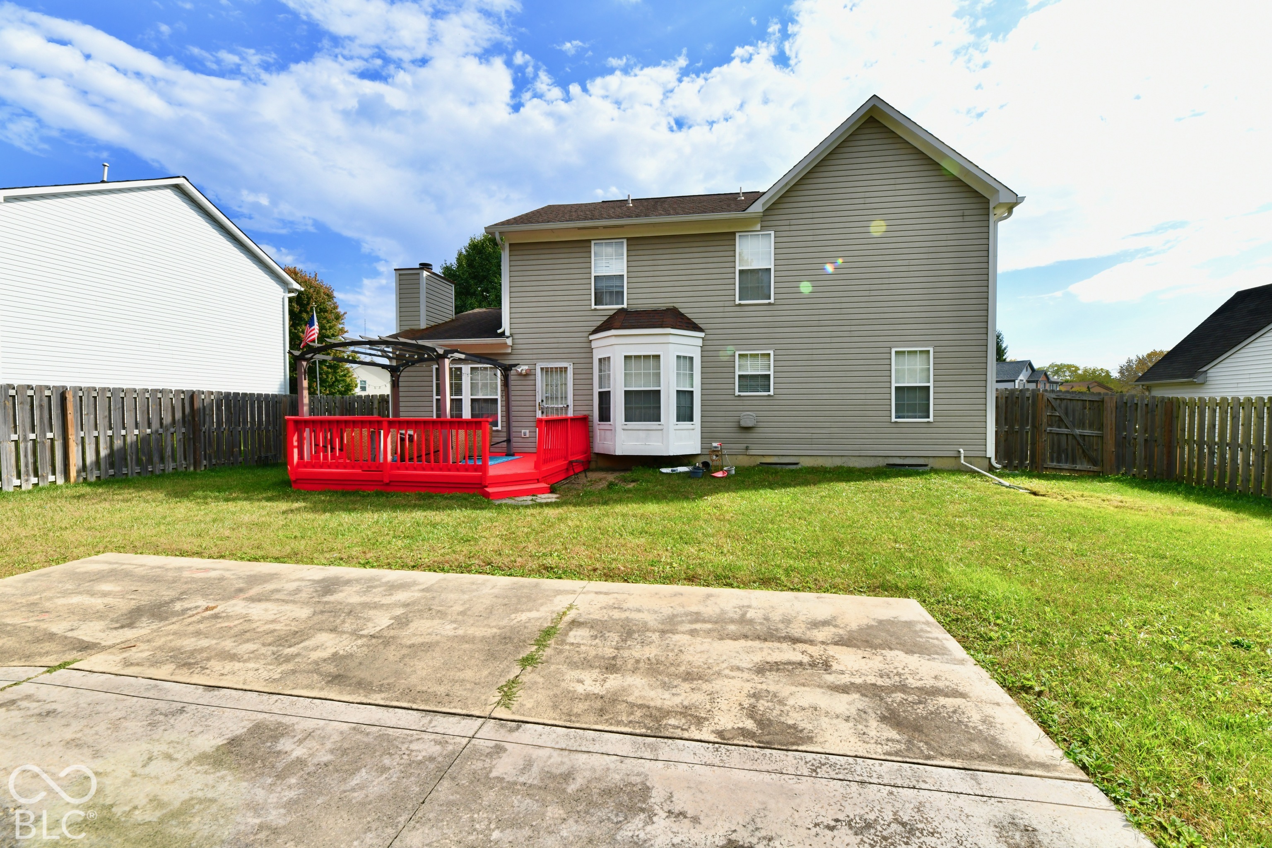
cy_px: 424
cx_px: 636
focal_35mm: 14
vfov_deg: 81.2
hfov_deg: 104.3
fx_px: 495
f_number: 13
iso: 640
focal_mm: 14
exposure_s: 1/500
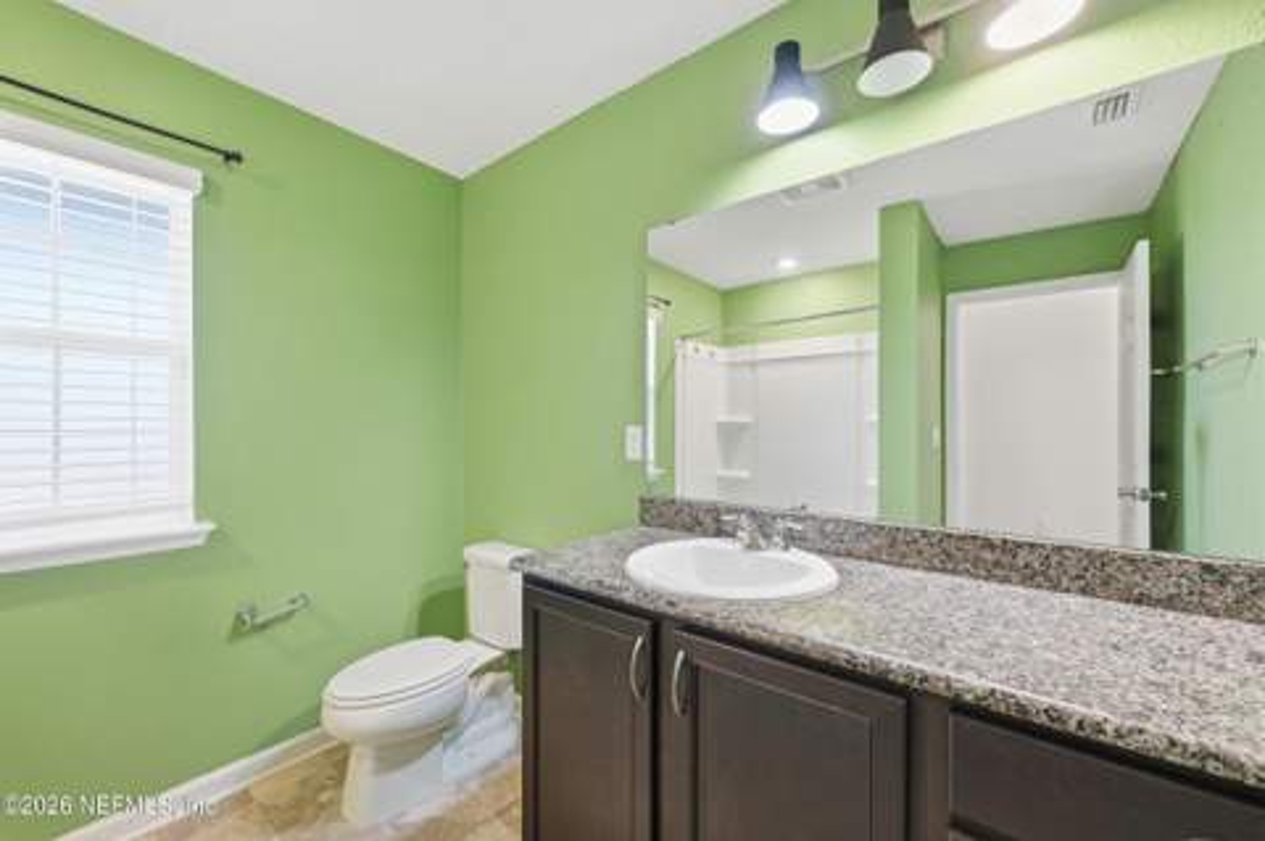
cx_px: 632
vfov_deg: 81.1
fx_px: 491
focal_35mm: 14
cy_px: 420
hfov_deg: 104.3
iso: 400
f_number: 8
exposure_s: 1/200
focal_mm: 14
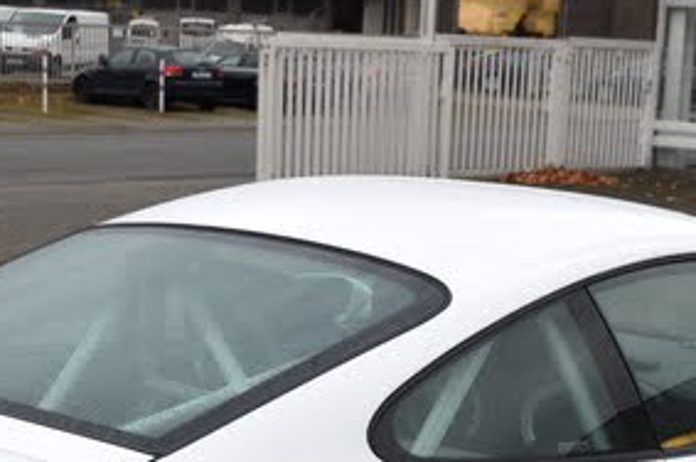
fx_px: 1881
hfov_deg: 21.0
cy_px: 560
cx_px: 303
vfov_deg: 13.6
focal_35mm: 97
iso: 450
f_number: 4
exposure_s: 1/60
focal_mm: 23
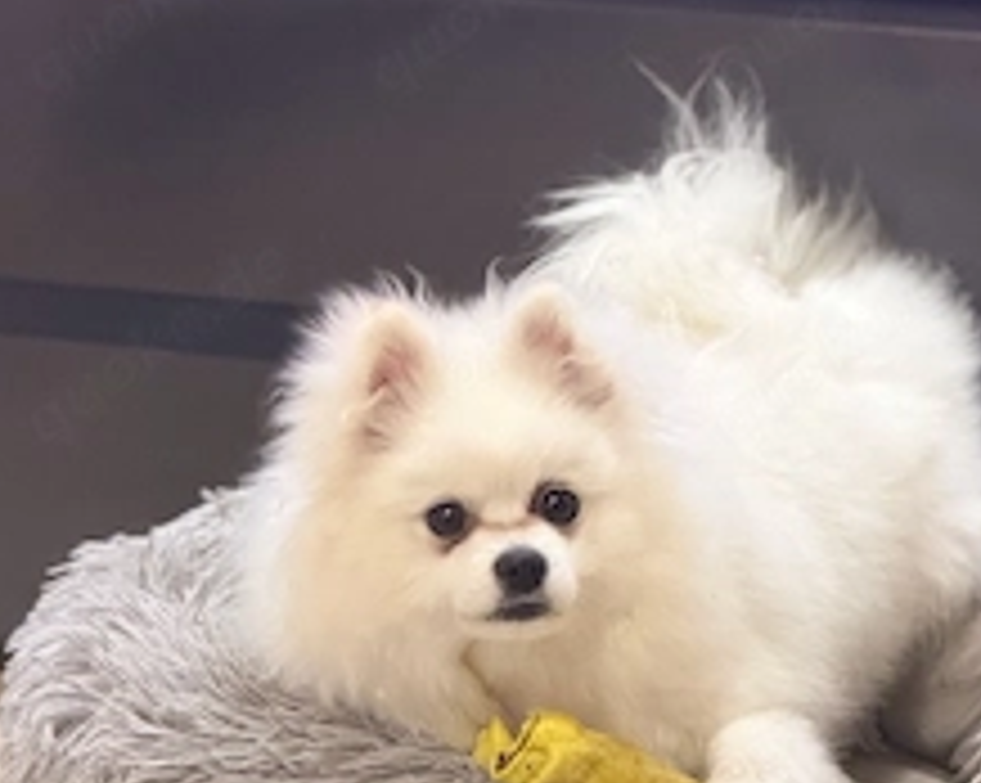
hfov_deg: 10.8
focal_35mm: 179
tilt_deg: -11.3
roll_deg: -2.6
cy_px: 392
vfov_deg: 8.6
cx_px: 598
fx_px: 5192
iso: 640
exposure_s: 1/33
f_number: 2.8
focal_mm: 16.89
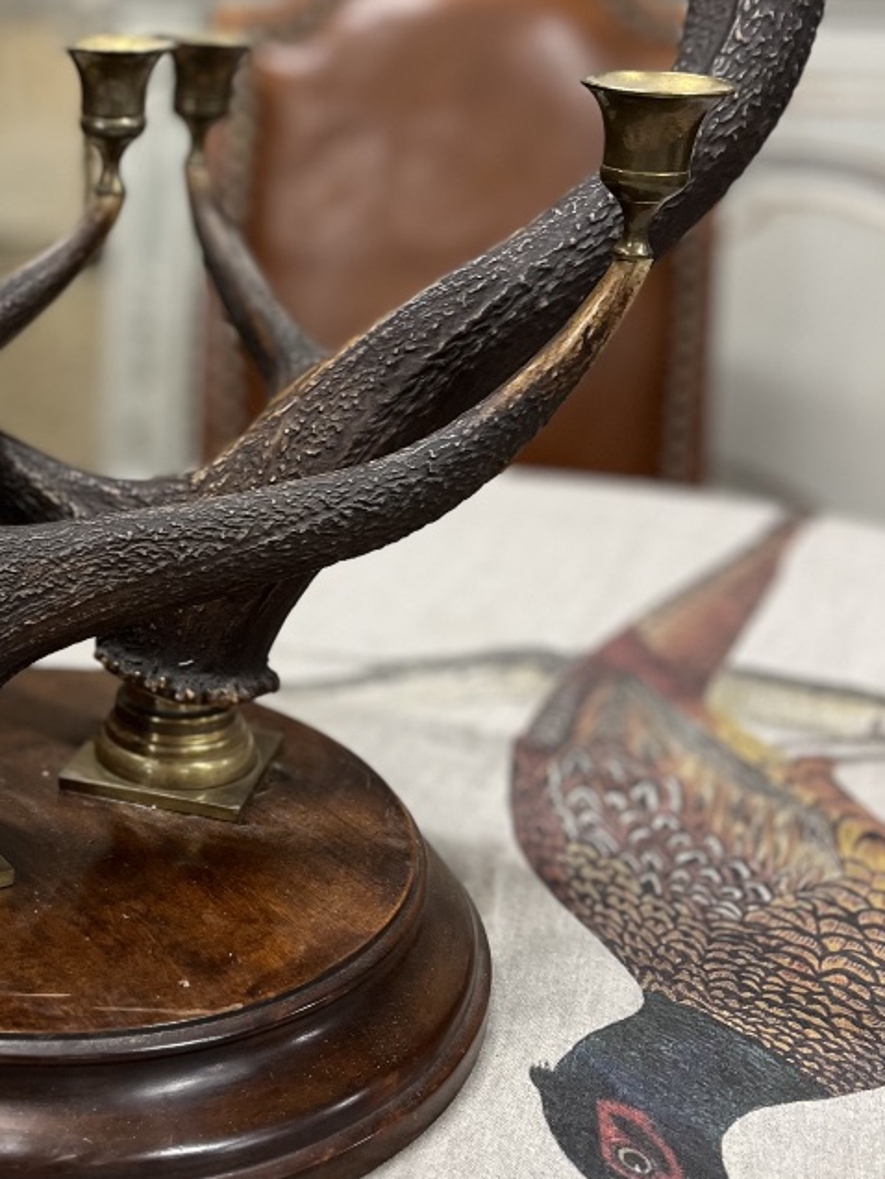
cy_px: 463
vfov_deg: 38.7
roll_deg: -1.6
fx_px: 1670
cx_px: 78
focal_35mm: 49
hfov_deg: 28.5
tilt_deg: -16.9
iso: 160
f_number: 1.6
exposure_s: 1/50
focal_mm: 5.1
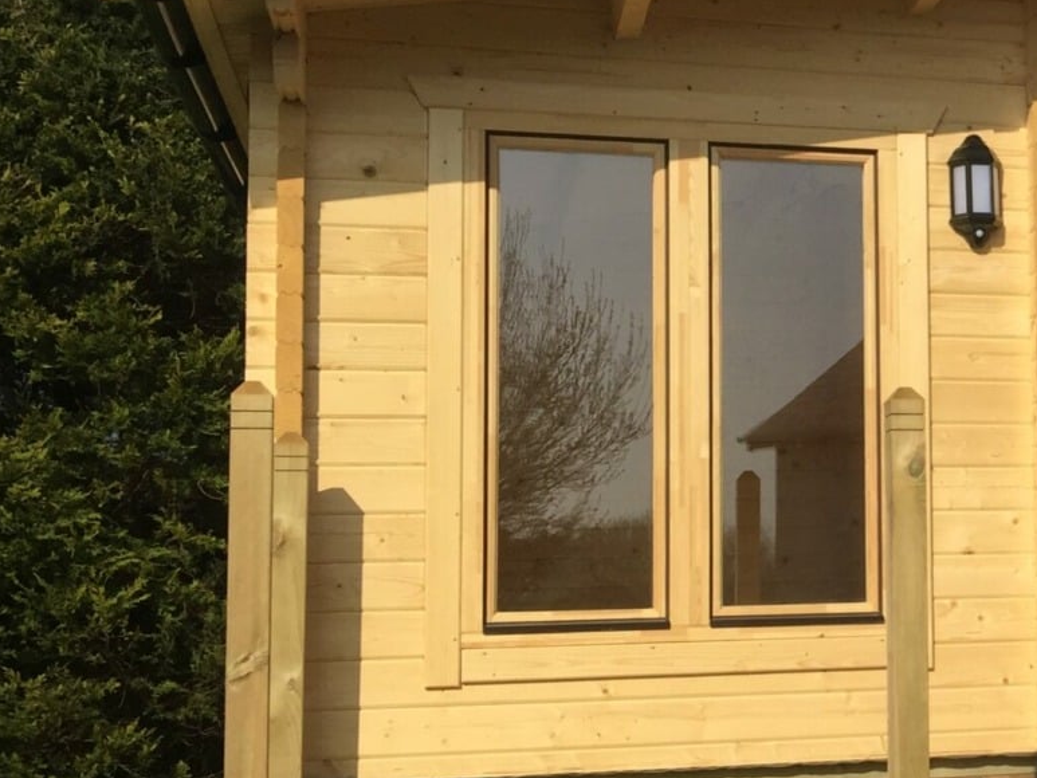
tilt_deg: +5.5
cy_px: 459
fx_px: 2157
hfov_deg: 24.3
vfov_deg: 20.4
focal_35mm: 72
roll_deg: +1.5
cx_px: 1266
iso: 32
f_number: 2.2
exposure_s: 1/3597
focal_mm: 4.15
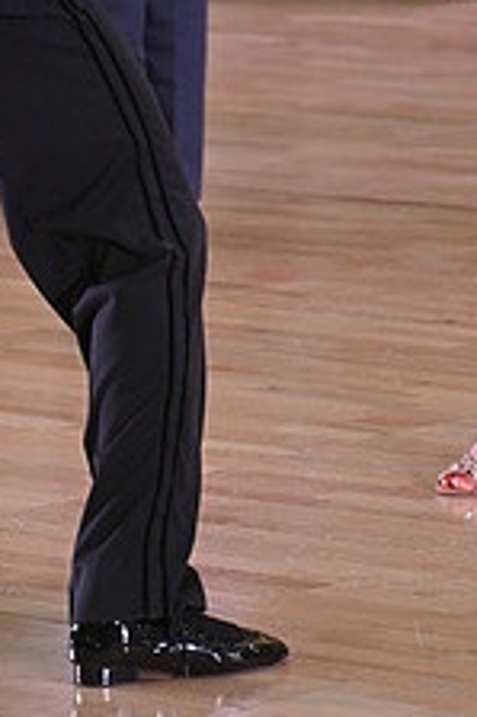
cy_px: -166
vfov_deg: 6.6
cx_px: 315
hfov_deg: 4.4
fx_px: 6190
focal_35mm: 311
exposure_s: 1/320
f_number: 5
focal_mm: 120
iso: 2000
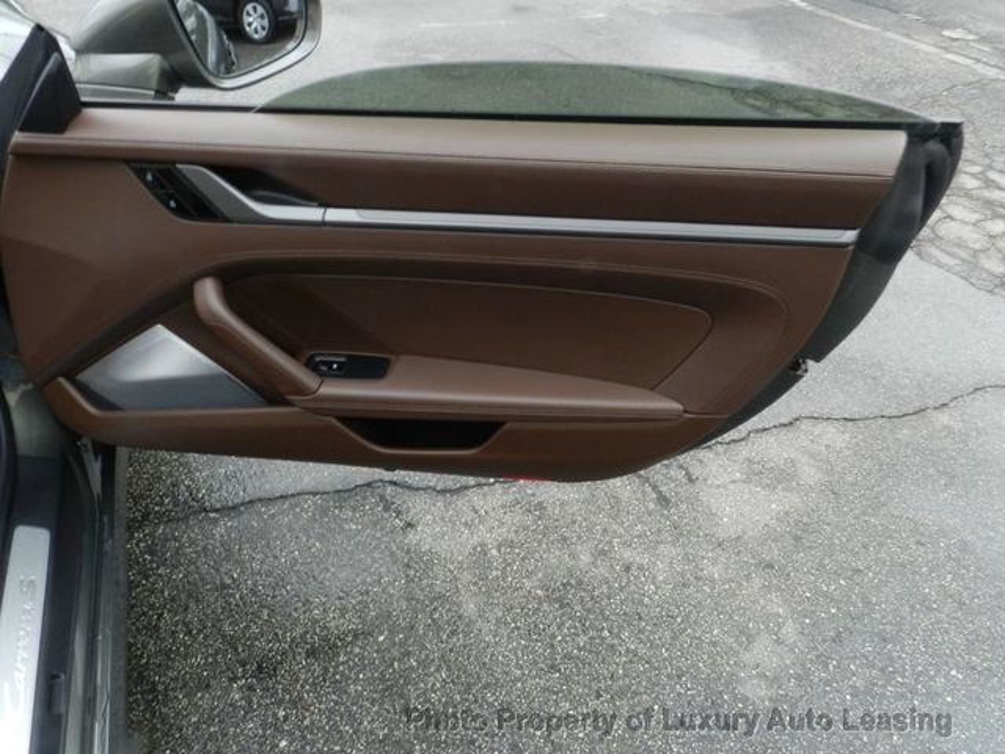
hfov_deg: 73.9
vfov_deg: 58.9
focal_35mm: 23
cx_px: 502
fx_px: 668
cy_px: 377
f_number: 8
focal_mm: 4
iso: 160
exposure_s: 1/25
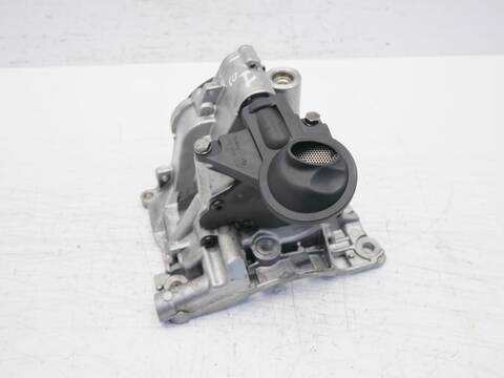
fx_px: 466
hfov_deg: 56.8
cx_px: 252
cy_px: 189
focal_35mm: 32
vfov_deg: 44.2
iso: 200
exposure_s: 1/80
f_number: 4
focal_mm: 16
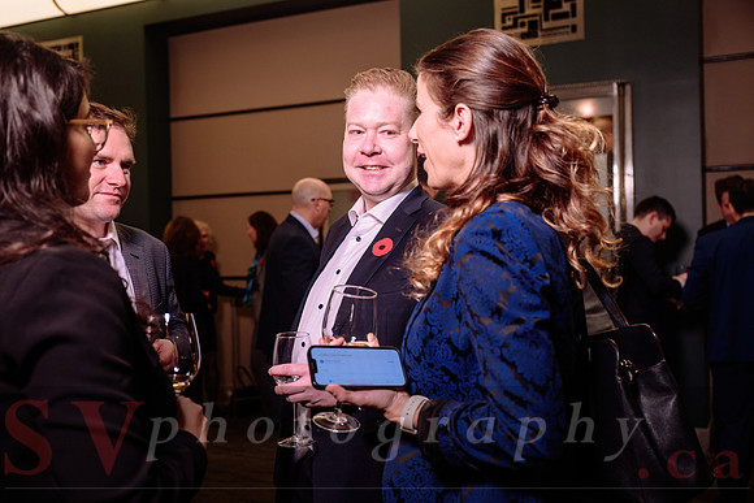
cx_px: 377
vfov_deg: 35.1
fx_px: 796
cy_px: 252
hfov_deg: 50.7
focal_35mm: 38
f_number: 3.5
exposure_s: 1/50
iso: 800
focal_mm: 38
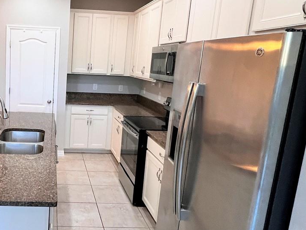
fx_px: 256
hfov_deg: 57.5
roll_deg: -0.9
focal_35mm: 29
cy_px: 109
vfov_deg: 48.2
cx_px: 66
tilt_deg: -9.0
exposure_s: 1/120
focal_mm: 1.57
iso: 250
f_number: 1.8
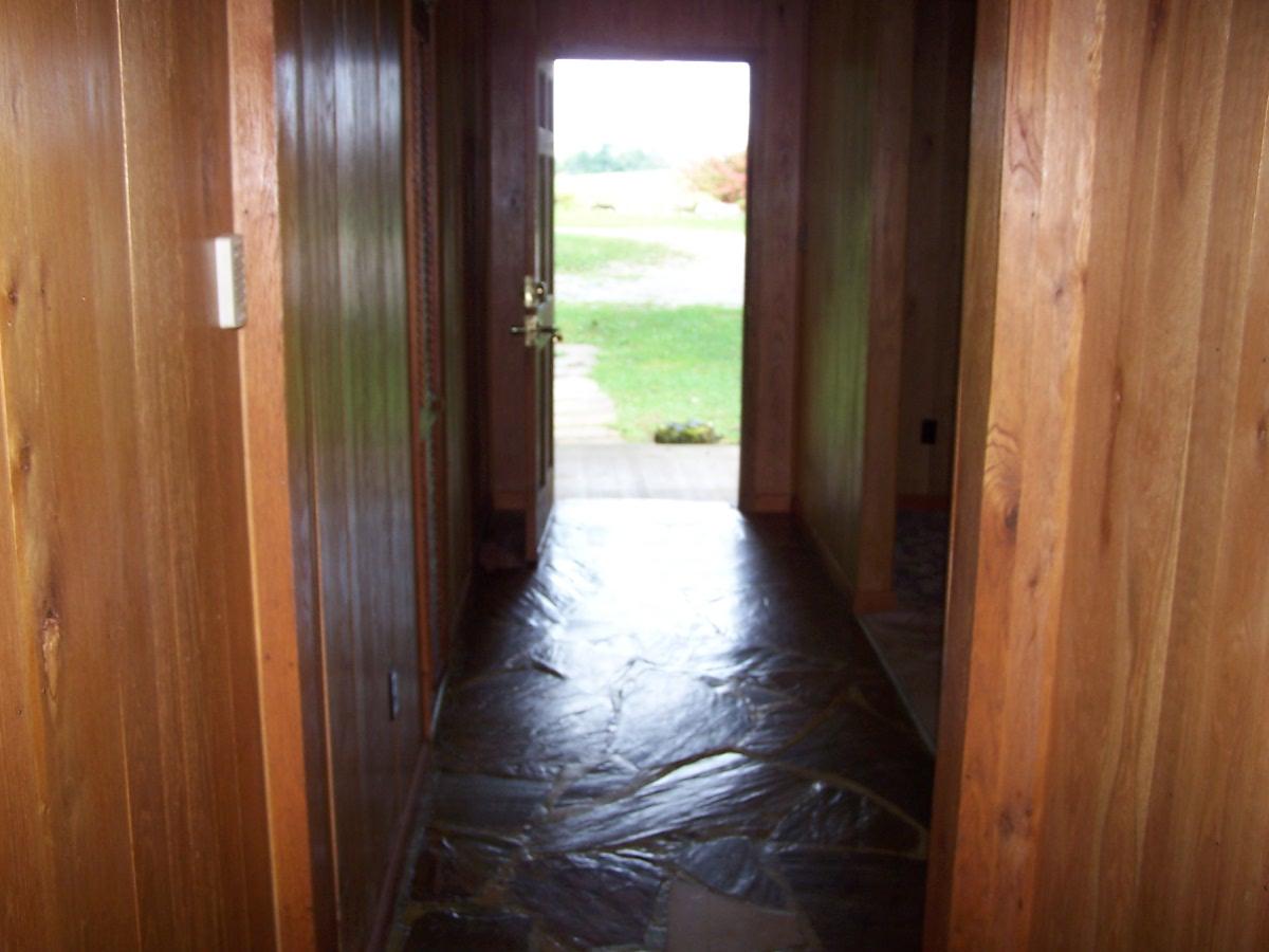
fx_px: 1393
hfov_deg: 49.0
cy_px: 476
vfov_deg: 37.7
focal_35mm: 38
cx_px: 634
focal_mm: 6.3
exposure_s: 1/60
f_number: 2.8
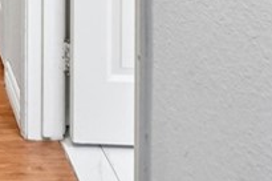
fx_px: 528
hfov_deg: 24.1
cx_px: -111
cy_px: -256
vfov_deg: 13.7
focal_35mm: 70
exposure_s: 1/13
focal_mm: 14
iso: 400
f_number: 8
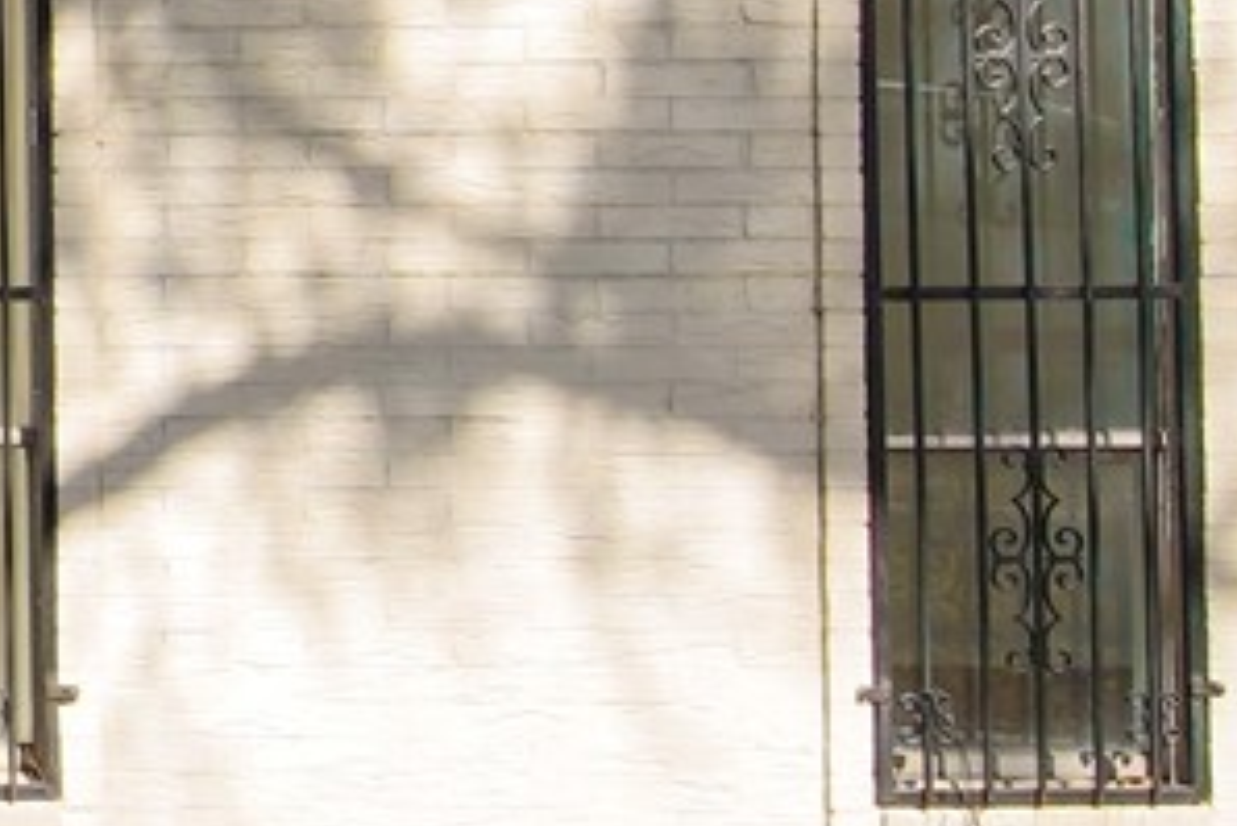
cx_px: -880
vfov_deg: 13.3
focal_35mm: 102
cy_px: 29
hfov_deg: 17.0
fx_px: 3506
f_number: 9
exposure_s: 1/125
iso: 100
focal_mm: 14
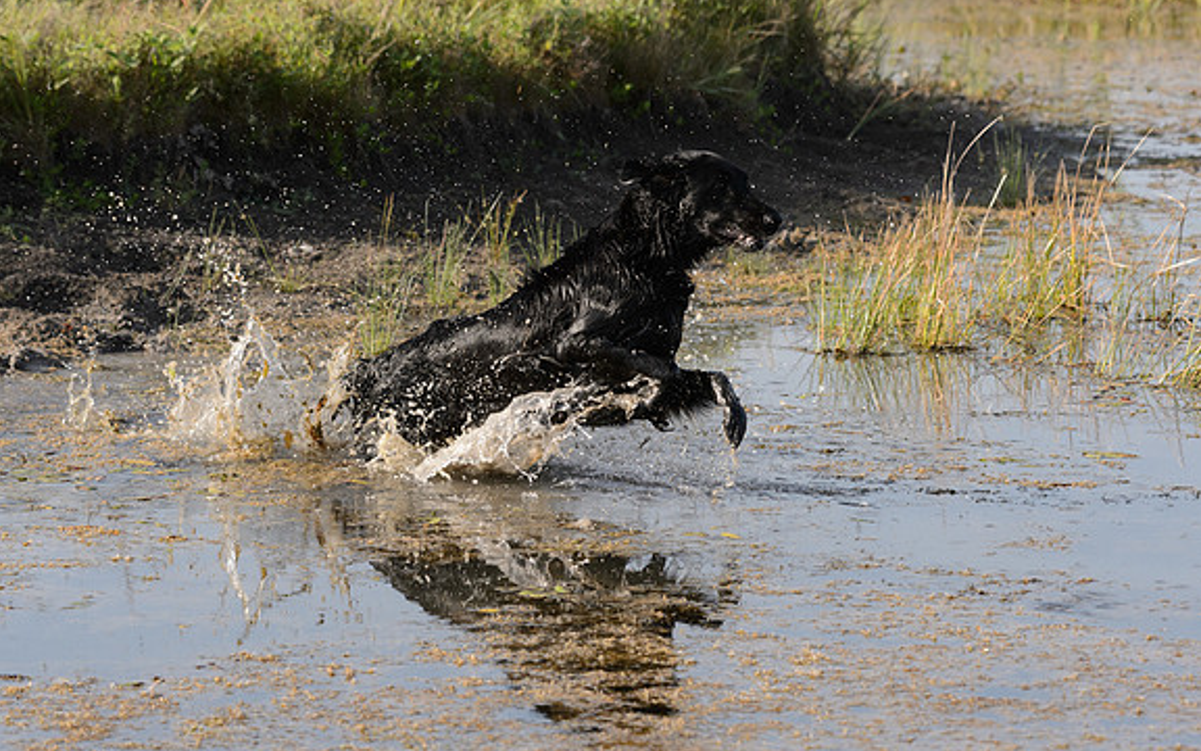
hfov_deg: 10.2
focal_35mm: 205
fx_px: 6710
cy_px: 376
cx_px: 600
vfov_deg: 6.4
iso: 1250
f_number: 8
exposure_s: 1/1600
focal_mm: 200
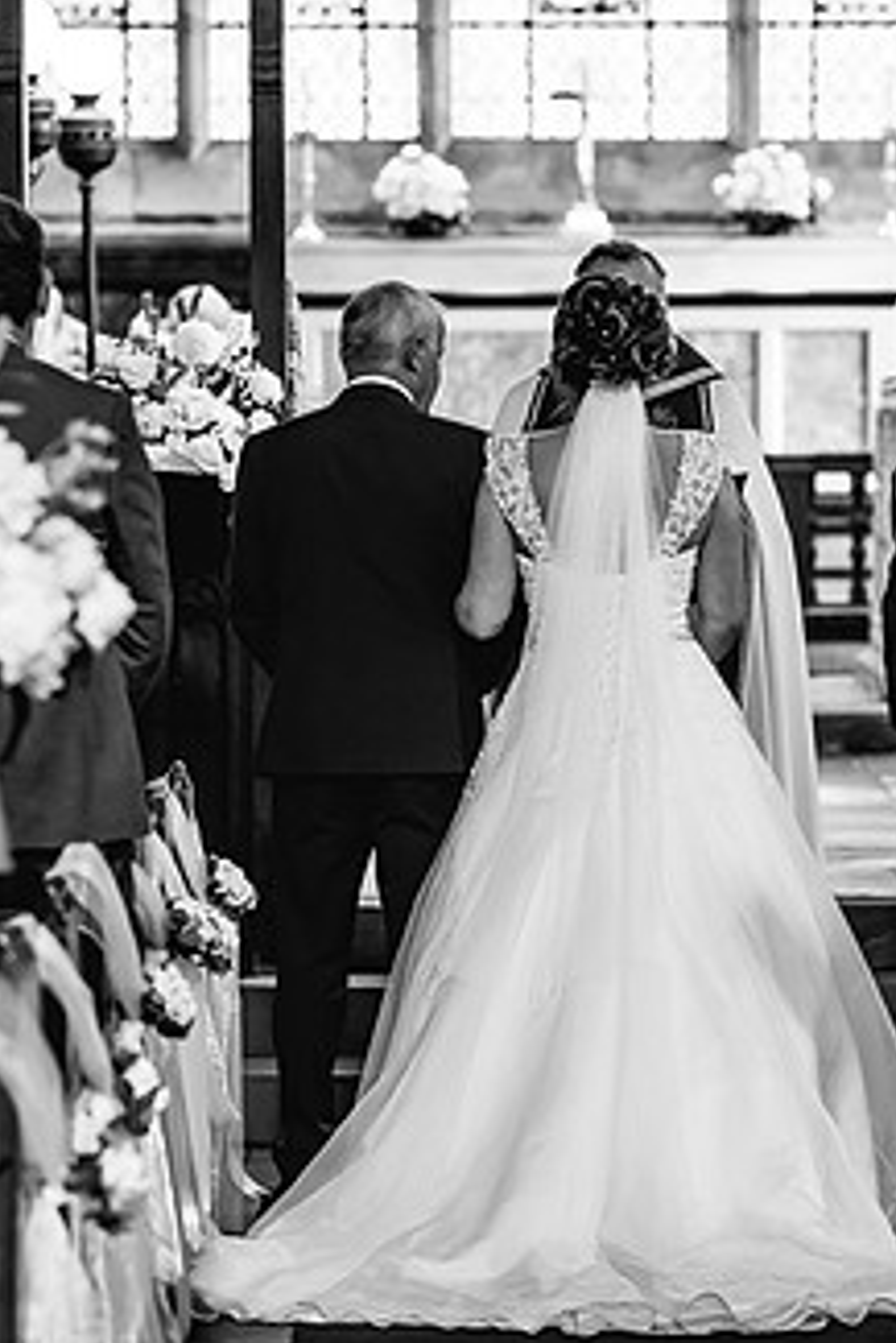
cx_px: 570
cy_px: 479
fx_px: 6973
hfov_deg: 7.3
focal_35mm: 187
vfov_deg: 11.0
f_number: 3.5
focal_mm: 135
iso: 1600
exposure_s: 1/160
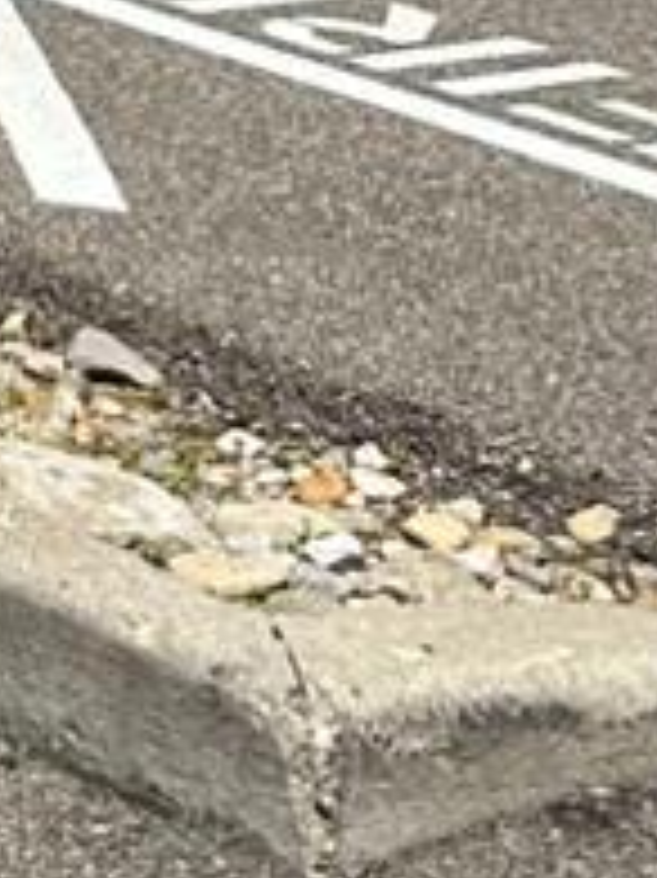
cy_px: -1202
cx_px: -1717
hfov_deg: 6.7
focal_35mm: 185
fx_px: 4687
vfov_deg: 9.5
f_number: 1.78
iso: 80
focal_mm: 6.86
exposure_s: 1/5525
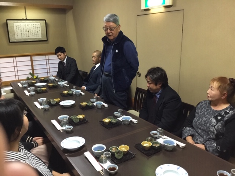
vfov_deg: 45.4
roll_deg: +0.8
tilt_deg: -15.3
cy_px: 88
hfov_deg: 58.4
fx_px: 210
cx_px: 118
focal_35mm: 31
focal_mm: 3.3
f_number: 2.4
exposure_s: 1/20
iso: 200
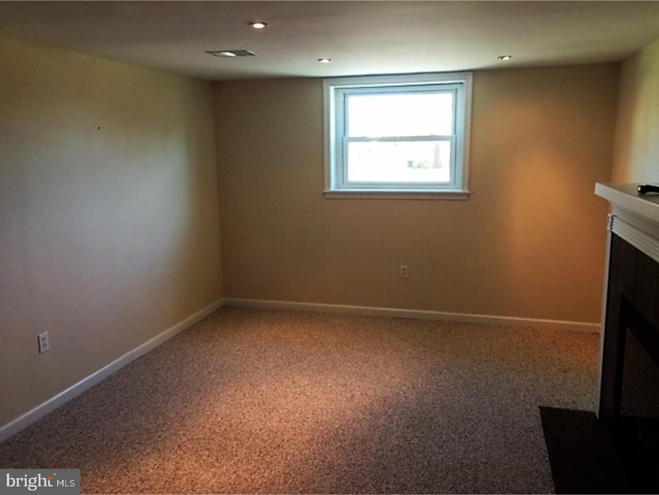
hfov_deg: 61.7
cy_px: 248
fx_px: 552
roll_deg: +0.4
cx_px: 330
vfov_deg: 48.2
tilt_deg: -8.0
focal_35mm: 29
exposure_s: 1/30
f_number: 2.2
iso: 50
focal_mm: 4.15
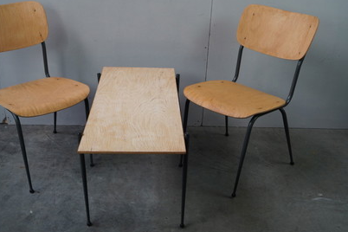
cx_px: 140
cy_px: 122
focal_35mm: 42
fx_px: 406
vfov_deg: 31.9
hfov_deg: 46.2
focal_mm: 22
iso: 400
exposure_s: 1/100
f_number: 4.5
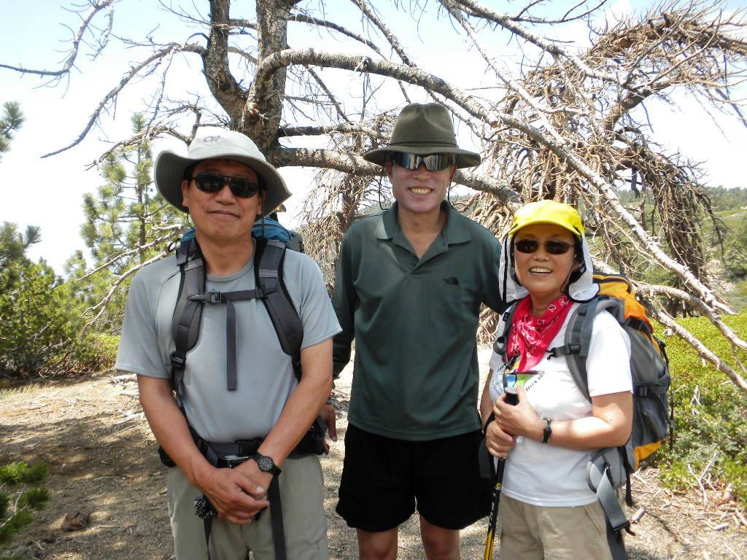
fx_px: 798
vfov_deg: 38.7
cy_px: 280
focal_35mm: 37
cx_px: 374
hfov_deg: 50.1
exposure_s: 1/240
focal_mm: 6.6
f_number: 3.5
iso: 64
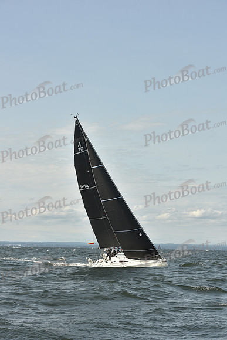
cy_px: 170
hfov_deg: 14.4
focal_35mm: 95
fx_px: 898
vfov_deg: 21.5
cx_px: 114
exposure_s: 1/800
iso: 250
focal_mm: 95
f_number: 9
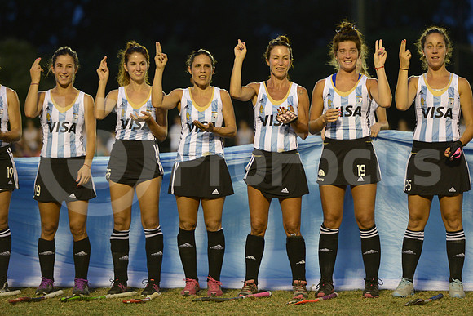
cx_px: 236
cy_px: 158
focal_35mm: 180
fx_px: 2365
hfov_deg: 11.4
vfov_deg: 7.6
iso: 2000
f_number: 2.8
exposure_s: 1/400
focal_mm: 180
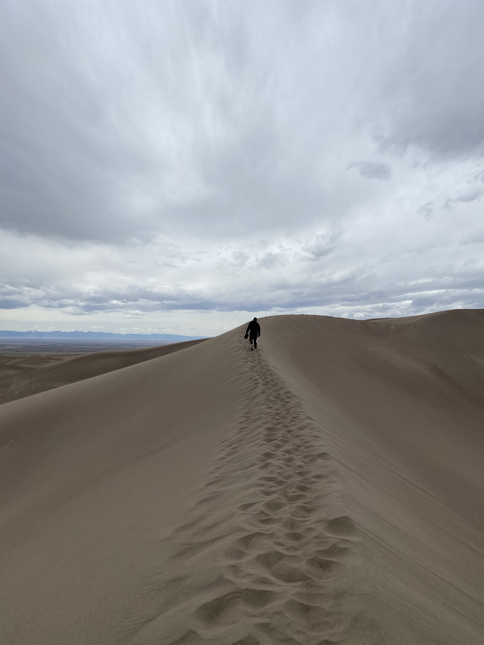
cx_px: 242
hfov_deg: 53.1
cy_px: 322
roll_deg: -2.1
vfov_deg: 67.3
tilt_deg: +3.6
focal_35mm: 26
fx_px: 485
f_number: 1.8
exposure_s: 1/6757
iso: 32
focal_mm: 4.25
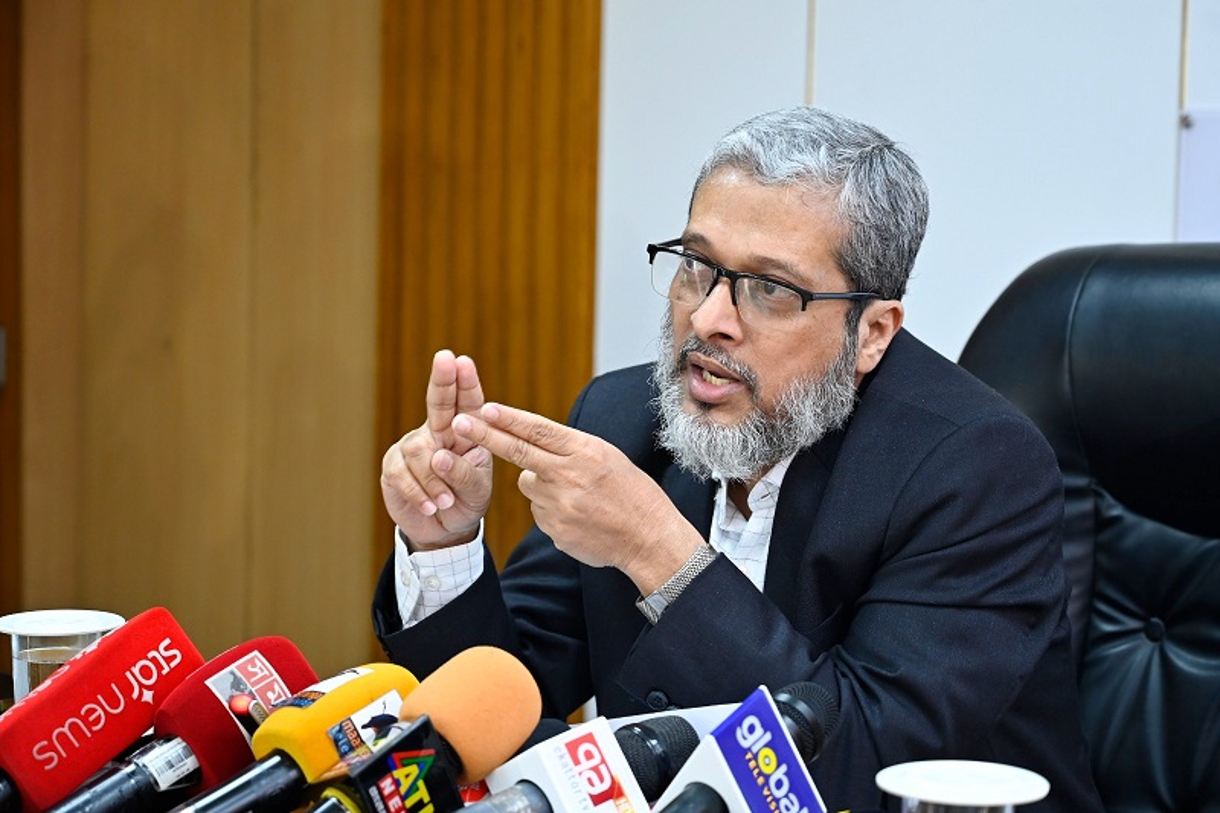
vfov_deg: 31.9
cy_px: 406
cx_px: 610
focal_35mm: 42
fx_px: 1423
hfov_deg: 46.4
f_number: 4
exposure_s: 1/160
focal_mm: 42
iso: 1000
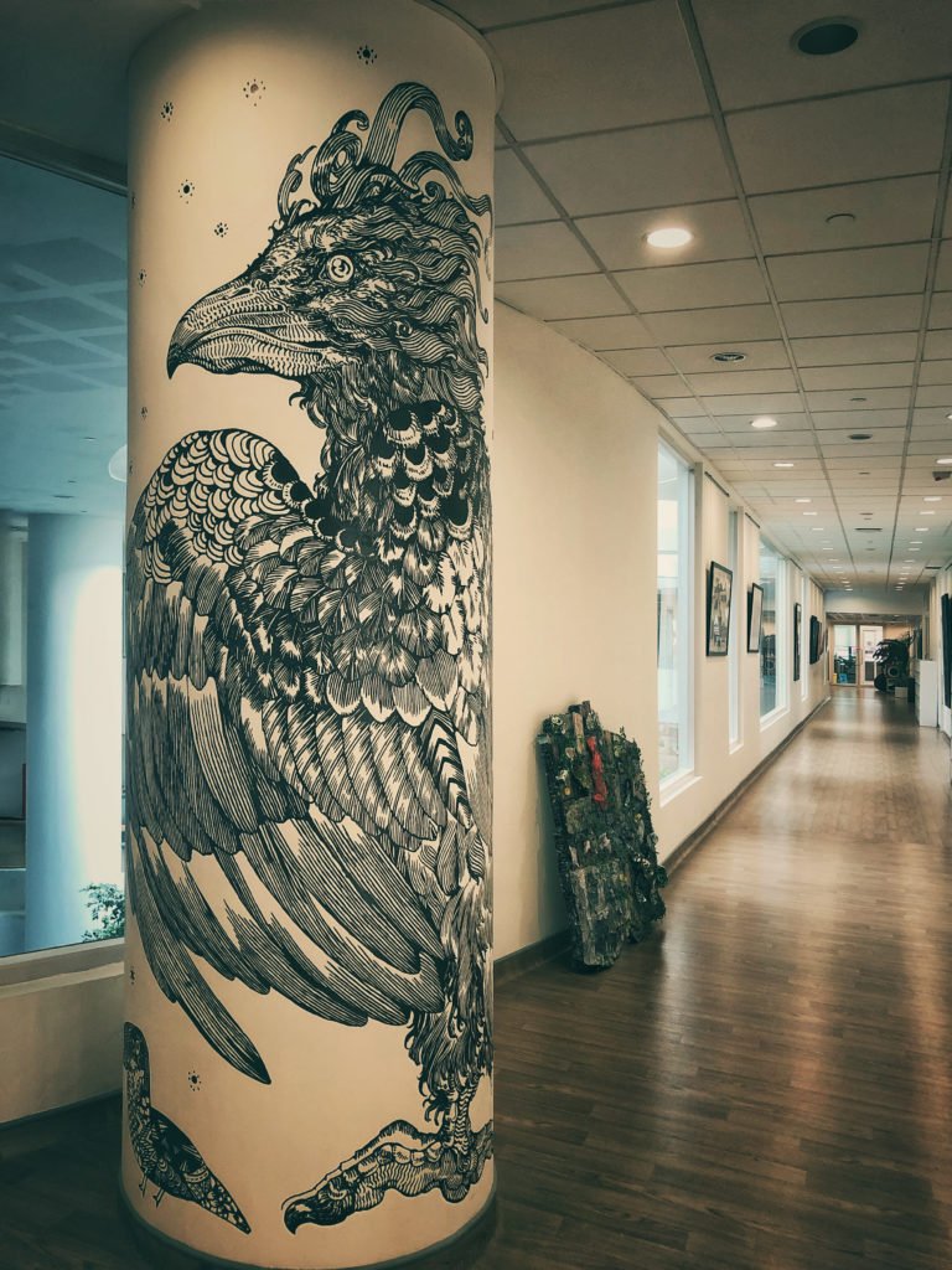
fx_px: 1027
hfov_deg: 49.7
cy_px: 635
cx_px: 476
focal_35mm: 28
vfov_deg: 63.4
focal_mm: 3.99
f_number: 1.8
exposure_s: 1/17
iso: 50
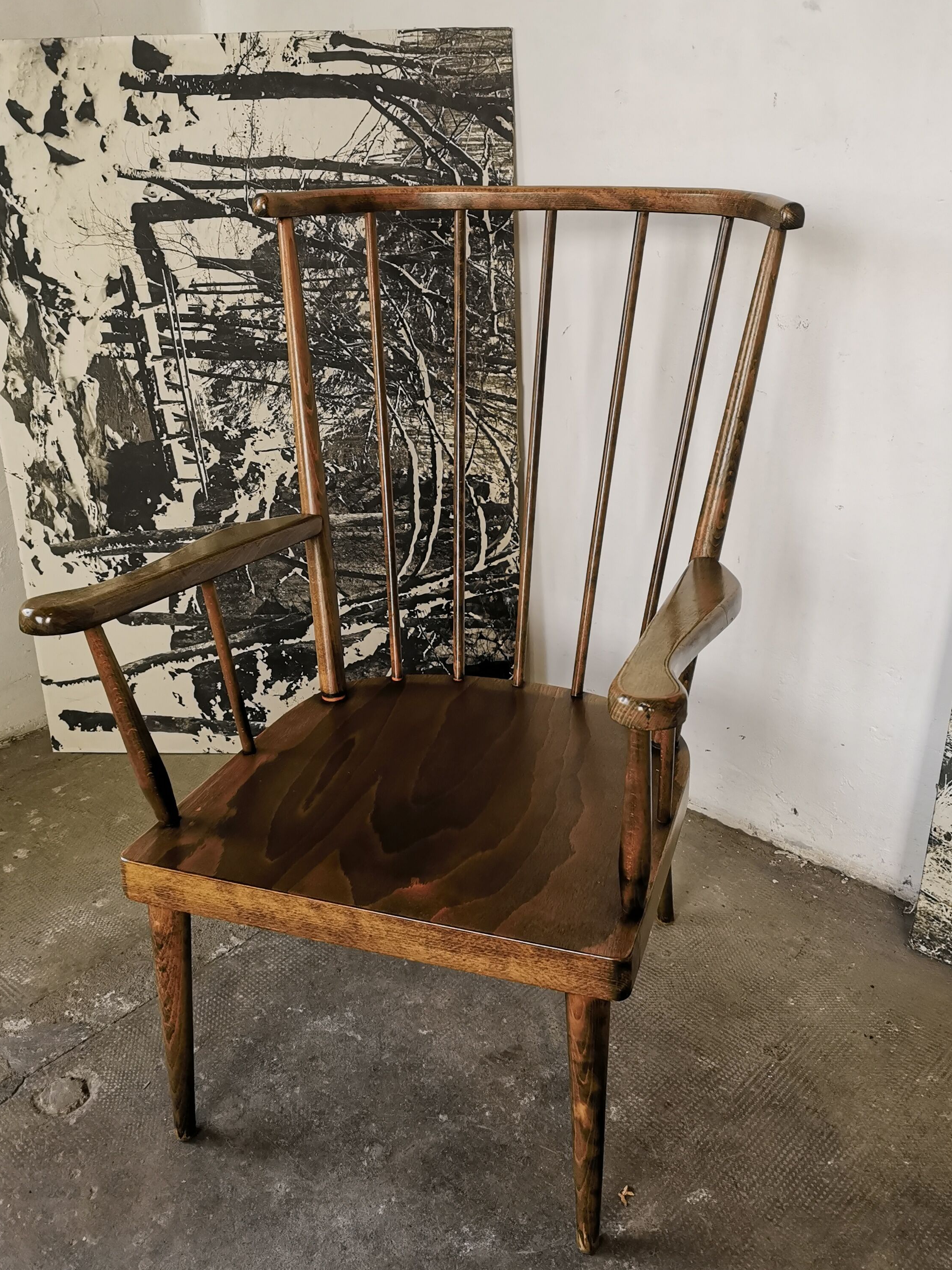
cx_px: 502
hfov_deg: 42.9
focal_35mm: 33
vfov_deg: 55.3
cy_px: 594
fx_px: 1210
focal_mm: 5.56
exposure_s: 1/100
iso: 320
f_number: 1.6
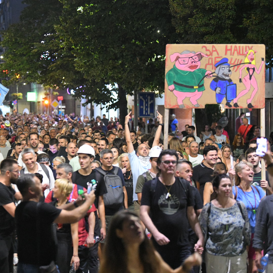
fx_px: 1142
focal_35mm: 128
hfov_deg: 13.6
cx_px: 75
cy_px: 136
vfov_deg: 13.6
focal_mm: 100
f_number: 3.2
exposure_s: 1/100
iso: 10000
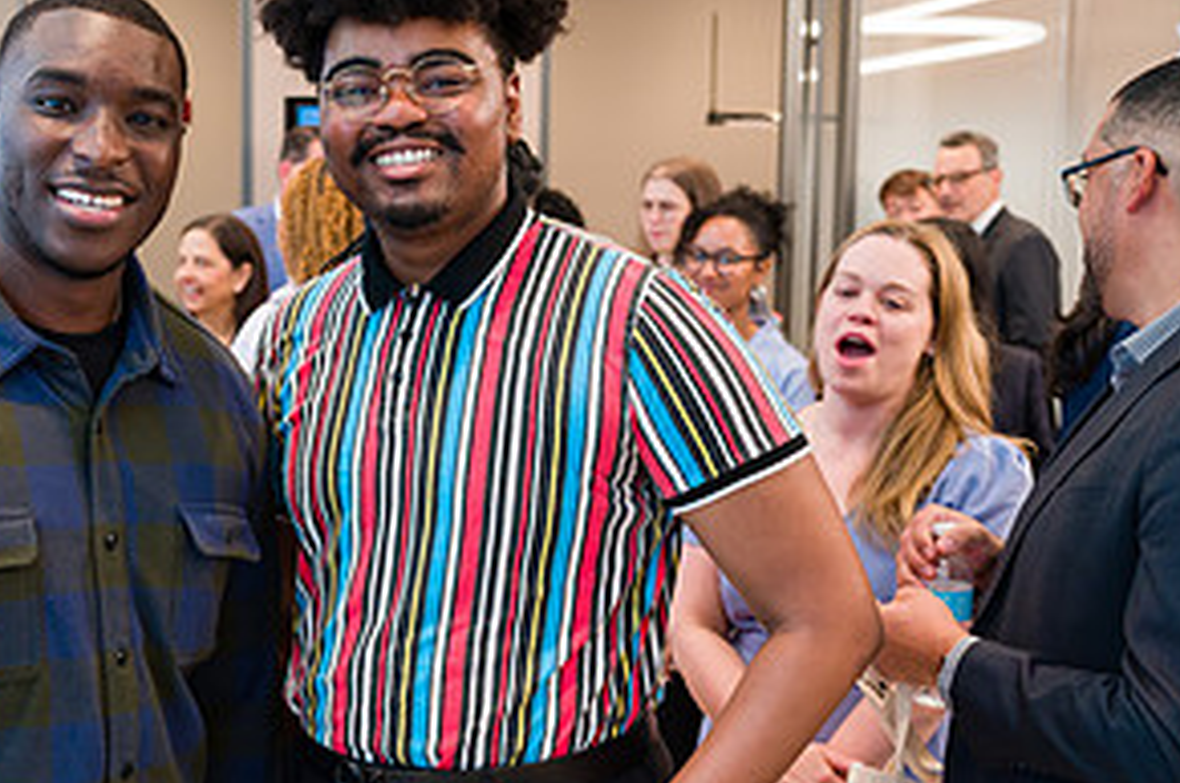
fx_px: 1865
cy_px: 410
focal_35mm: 57
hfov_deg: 34.4
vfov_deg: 23.7
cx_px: 304
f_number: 3.2
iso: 500
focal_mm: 27
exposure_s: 1/200
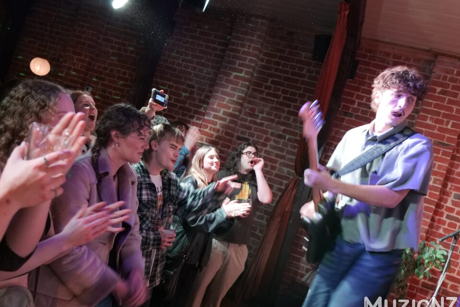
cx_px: 219
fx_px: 383
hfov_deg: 61.9
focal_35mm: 30
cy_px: 160
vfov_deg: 43.6
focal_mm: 28
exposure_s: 1/25
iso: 6400
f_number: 4
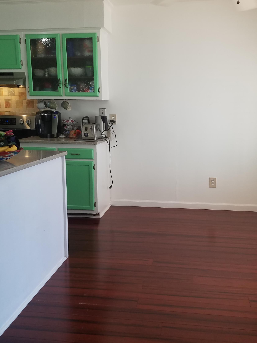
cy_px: 170
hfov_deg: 40.7
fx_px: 347
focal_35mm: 35
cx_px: 136
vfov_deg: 52.6
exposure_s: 1/60
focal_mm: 4.2
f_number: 1.7
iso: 64
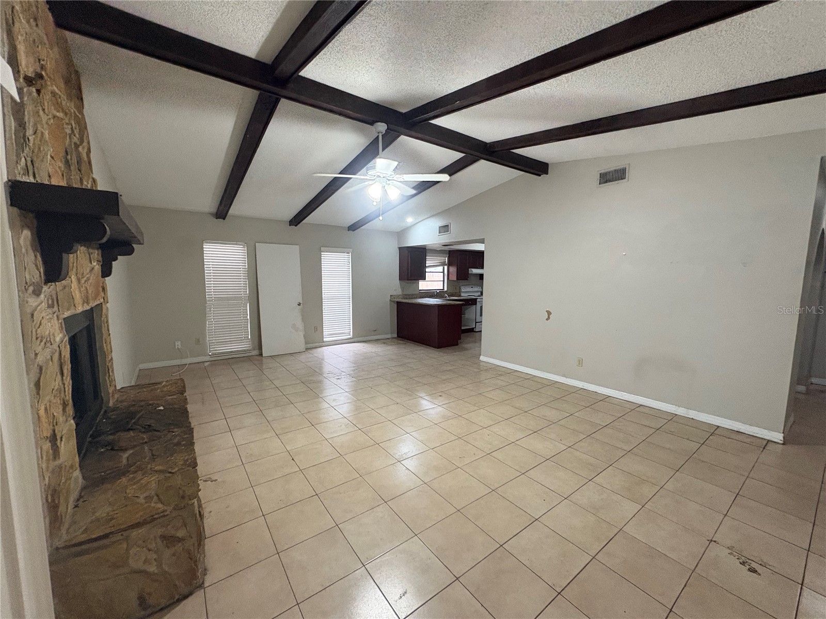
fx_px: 334
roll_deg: -0.5
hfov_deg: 102.1
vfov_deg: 85.7
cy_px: 310
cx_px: 413
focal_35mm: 14
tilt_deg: -5.3
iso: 400
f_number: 2.2
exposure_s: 1/60
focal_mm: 2.22
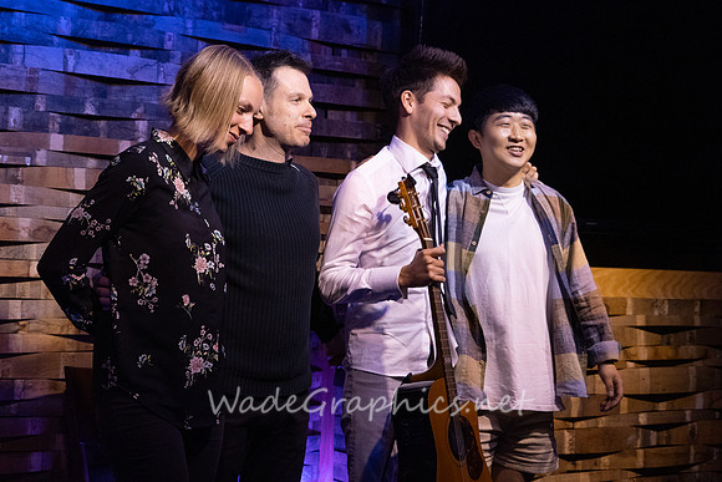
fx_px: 1264
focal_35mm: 63
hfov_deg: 31.9
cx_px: 361
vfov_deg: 21.6
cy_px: 241
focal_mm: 63
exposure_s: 1/200
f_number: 6.3
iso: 6400
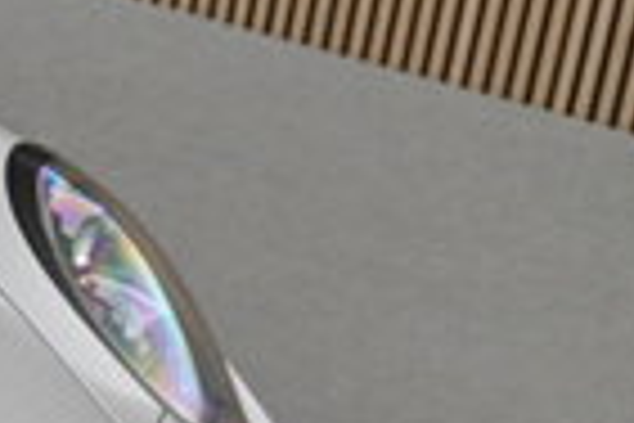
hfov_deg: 9.4
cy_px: 454
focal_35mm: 188
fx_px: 3306
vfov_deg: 7.3
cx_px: -1032
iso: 320
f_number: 4.2
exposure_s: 1/50
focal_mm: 23
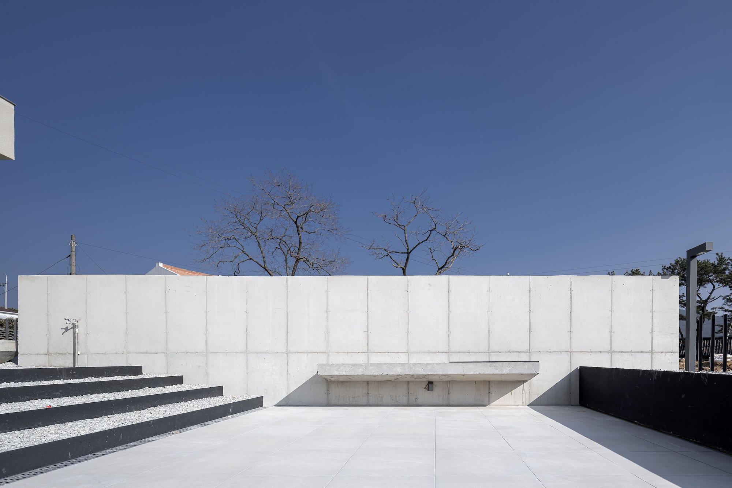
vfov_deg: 64.5
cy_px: 244
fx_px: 386
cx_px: 366
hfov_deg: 86.9
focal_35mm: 19
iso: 200
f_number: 16
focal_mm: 19
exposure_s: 1/100
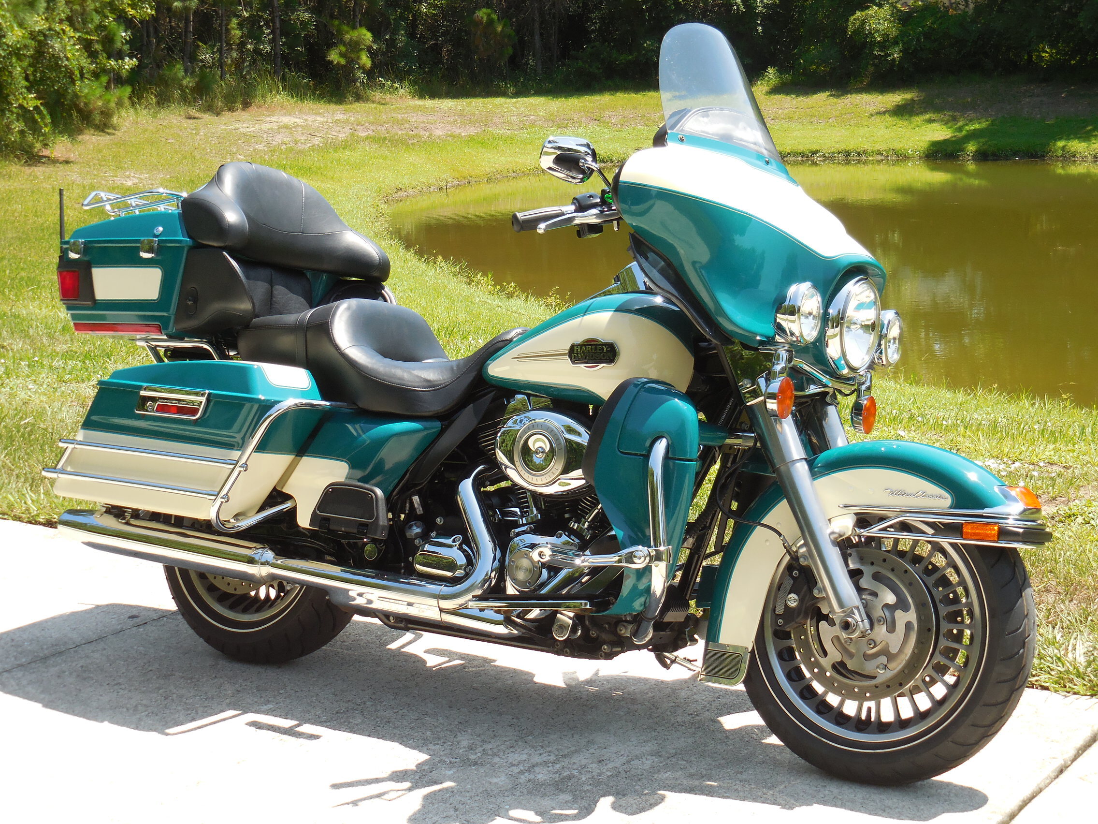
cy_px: 412
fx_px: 1935
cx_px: 549
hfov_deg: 31.7
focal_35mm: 61
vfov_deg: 24.0
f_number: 4.5
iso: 125
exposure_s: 1/320
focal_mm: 11
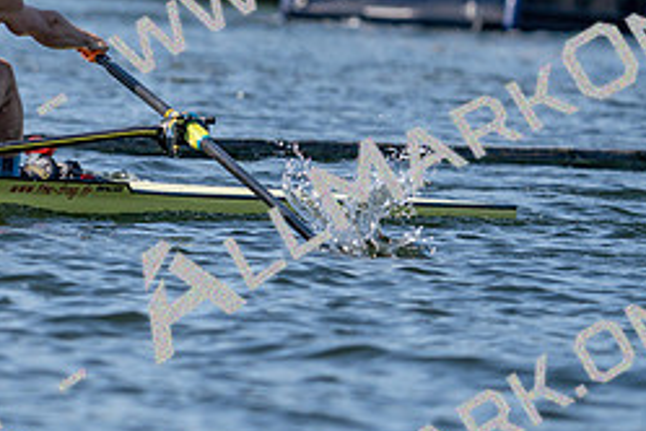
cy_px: 118
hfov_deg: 3.0
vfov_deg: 2.0
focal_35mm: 698
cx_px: -80
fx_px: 12524
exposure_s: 1/1600
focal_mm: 300
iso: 250
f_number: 6.3
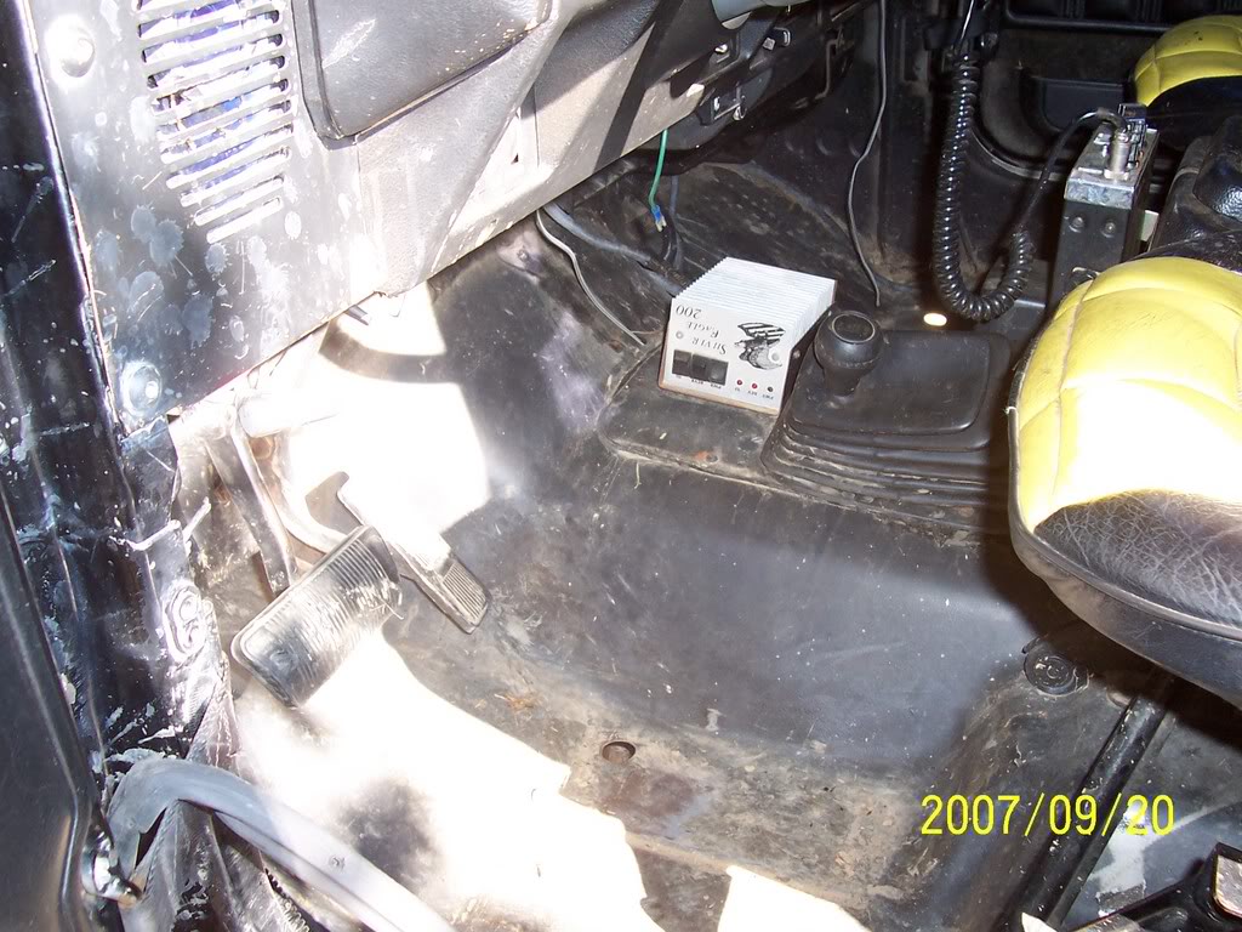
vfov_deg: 38.7
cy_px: 466
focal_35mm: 37
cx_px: 621
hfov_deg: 50.1
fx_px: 1328
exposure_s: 1/90
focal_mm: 5.6
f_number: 2.8
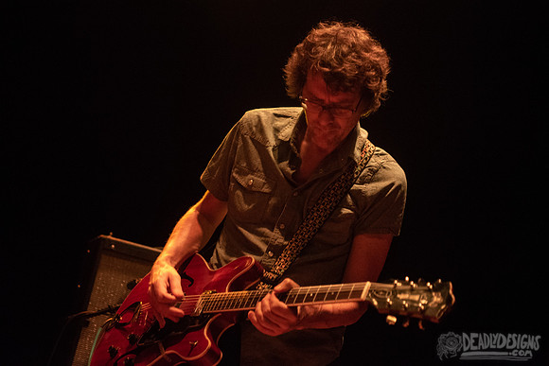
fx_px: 1041
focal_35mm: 68
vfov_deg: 19.9
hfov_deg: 29.5
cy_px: 166
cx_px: 302
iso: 6400
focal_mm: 62
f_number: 2.8
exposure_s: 1/160
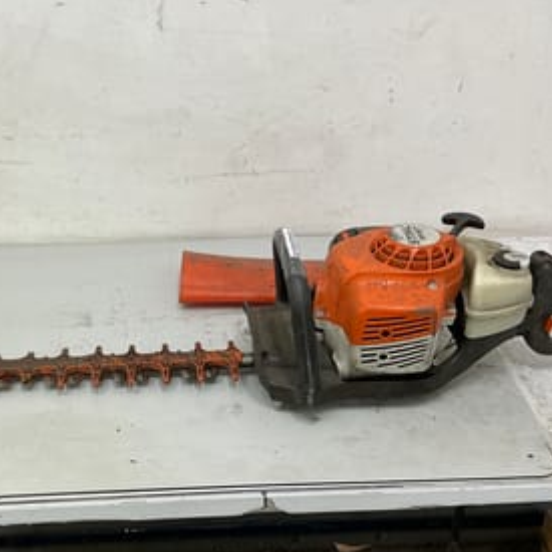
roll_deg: +1.4
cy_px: 324
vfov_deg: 37.4
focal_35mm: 45
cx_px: 199
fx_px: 812
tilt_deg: -33.0
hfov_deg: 37.3
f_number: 1.8
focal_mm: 3
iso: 32
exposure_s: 1/50
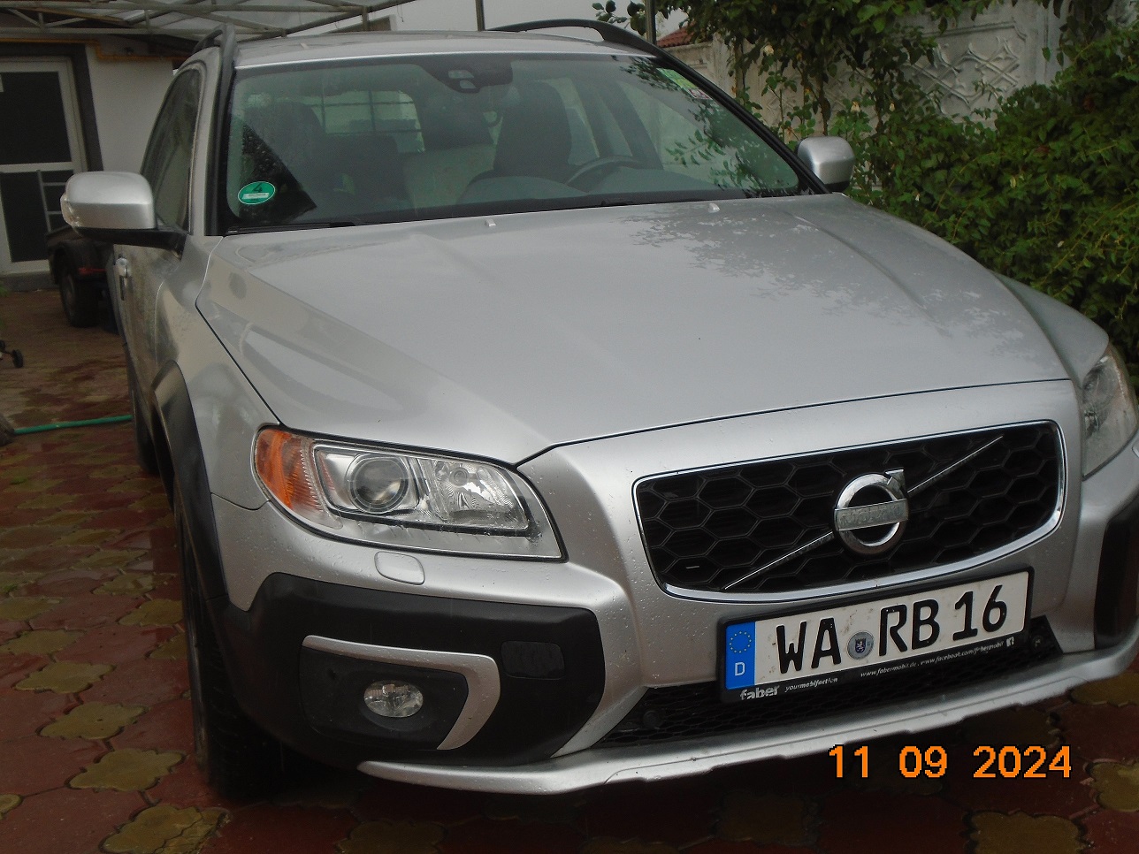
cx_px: 570
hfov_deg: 44.8
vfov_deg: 34.3
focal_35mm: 42
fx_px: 1382
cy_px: 427
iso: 100
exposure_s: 1/250
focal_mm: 7.4
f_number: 4.1
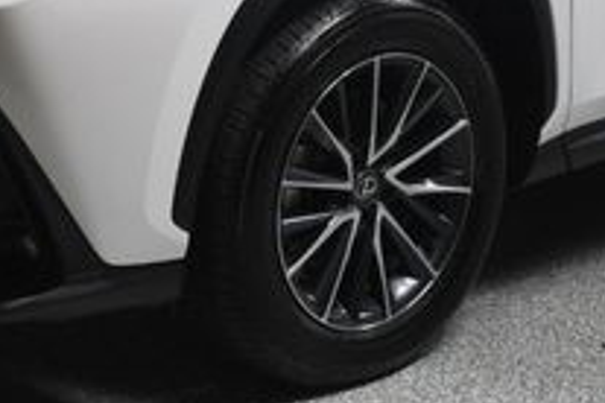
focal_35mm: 139
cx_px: 316
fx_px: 2336
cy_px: -111
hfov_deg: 14.8
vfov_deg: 9.7
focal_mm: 30
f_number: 13
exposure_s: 1/160
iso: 100
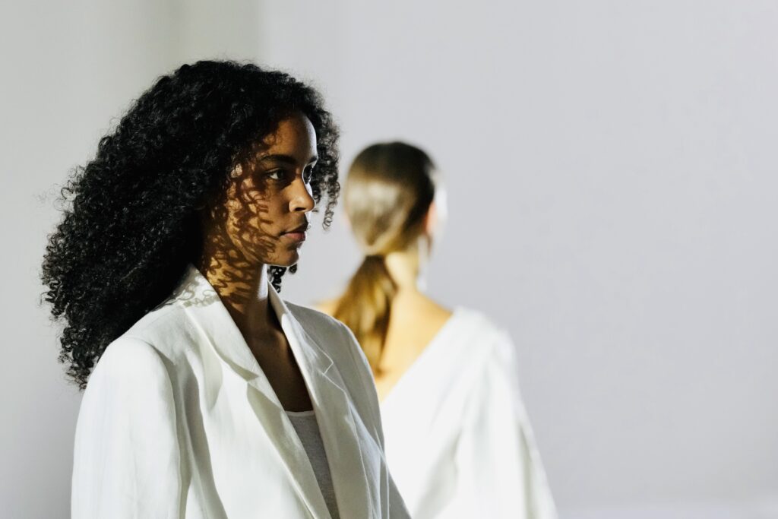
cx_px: 389
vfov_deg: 10.2
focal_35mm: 135
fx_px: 2918
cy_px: 260
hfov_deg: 15.2
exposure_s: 1/800
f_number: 3.5
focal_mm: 135
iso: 4000
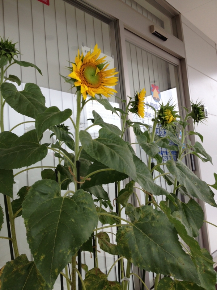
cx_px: 108
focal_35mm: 35
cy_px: 145
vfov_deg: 52.6
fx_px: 293
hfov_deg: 40.7
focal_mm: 4.28
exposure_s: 1/476
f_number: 2.4
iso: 50
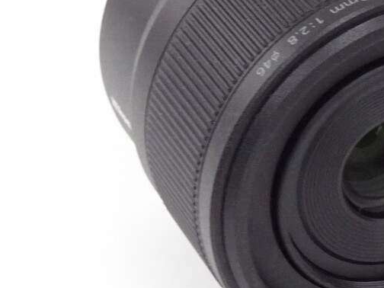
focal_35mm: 162
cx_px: 338
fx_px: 1797
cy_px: 110
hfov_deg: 12.1
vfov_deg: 9.2
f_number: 4.5
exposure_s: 1/80
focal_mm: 11.66
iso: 800
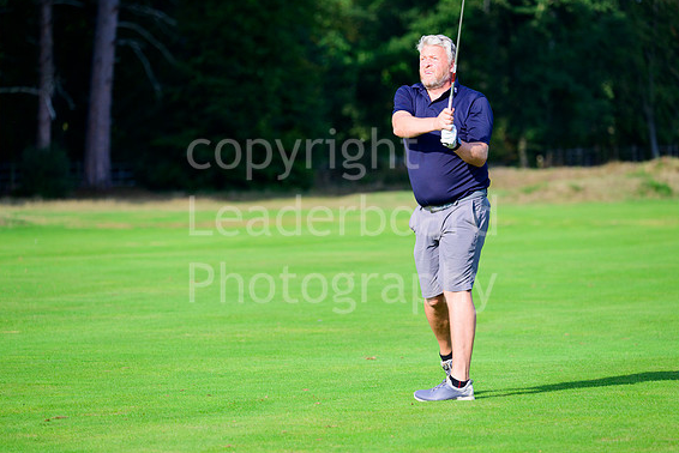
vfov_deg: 5.4
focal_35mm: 256
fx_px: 4831
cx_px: 344
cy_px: 227
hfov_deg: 8.0
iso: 640
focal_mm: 250
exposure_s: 1/2500
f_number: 5.6
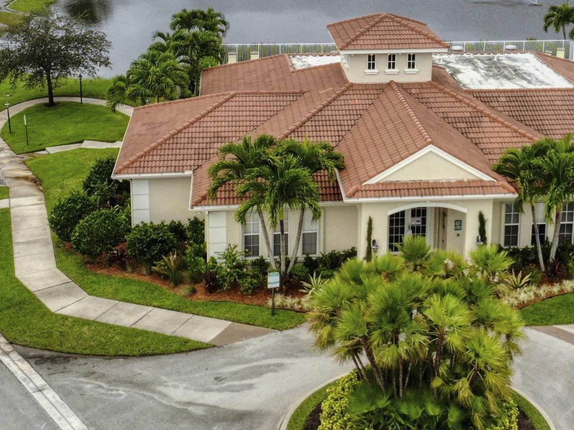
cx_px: 378
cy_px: 86
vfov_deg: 24.8
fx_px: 961
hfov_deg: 33.0
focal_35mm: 58
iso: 100
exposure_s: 1/500
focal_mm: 4.5
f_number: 2.8
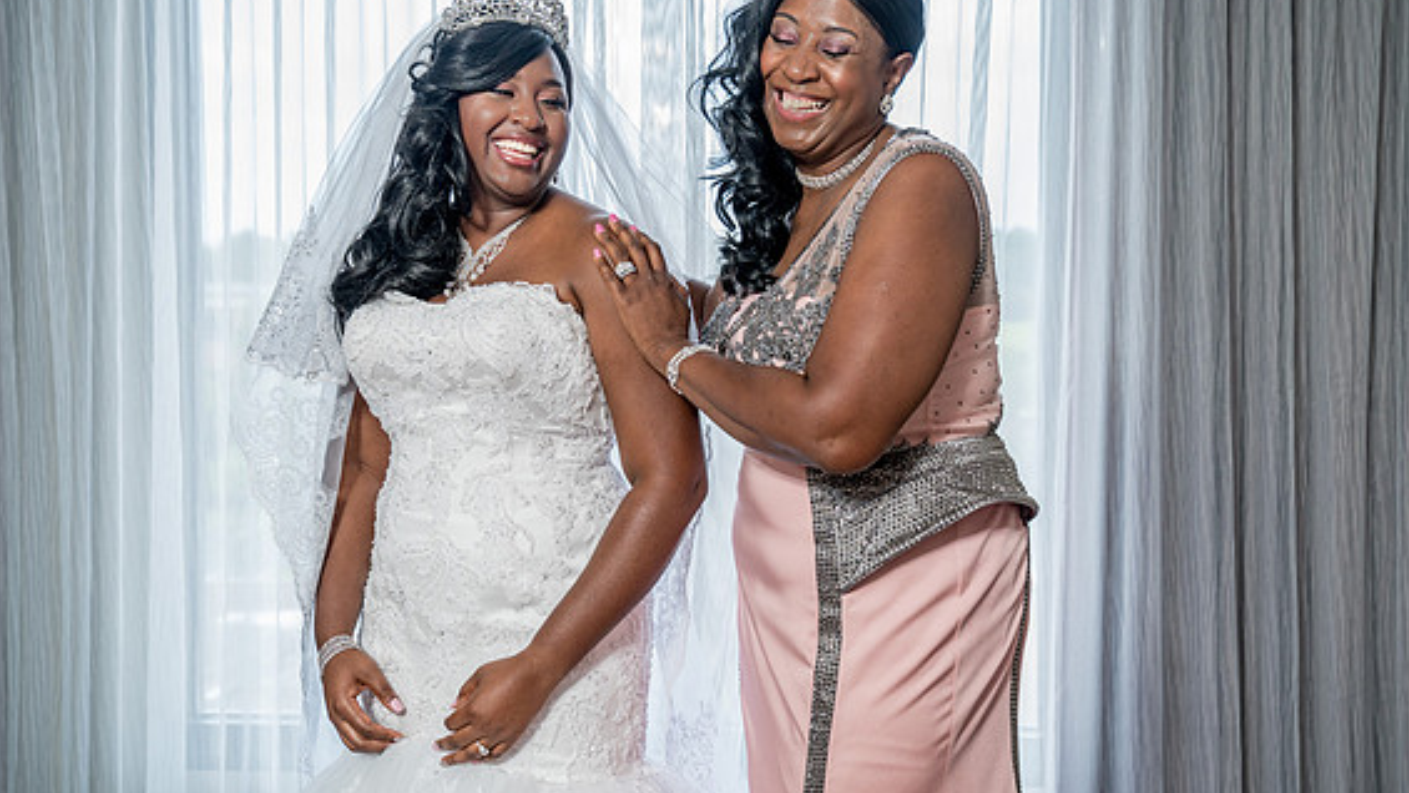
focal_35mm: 43
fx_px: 1607
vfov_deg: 27.7
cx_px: 701
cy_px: 365
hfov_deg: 47.4
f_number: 4
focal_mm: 40
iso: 640
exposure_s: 1/200
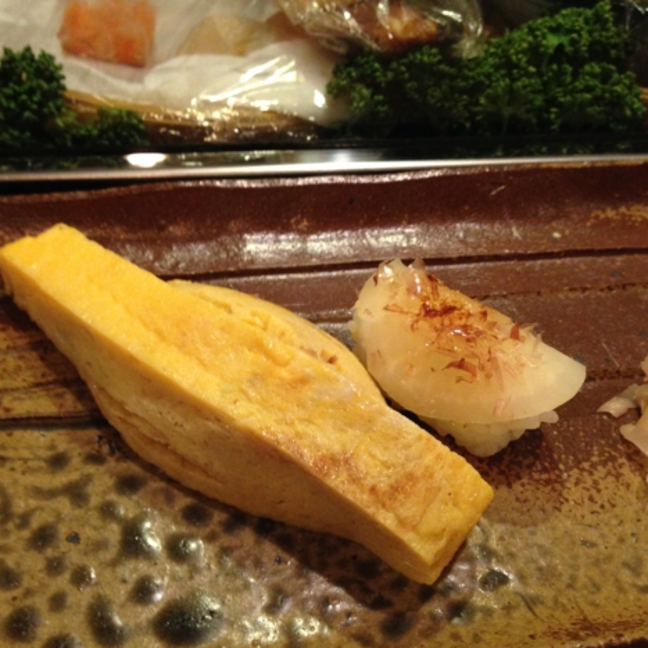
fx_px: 847
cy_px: 361
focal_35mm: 40
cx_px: 321
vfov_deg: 41.8
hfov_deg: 41.9
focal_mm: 4.12
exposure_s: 1/20
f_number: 2.4
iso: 250
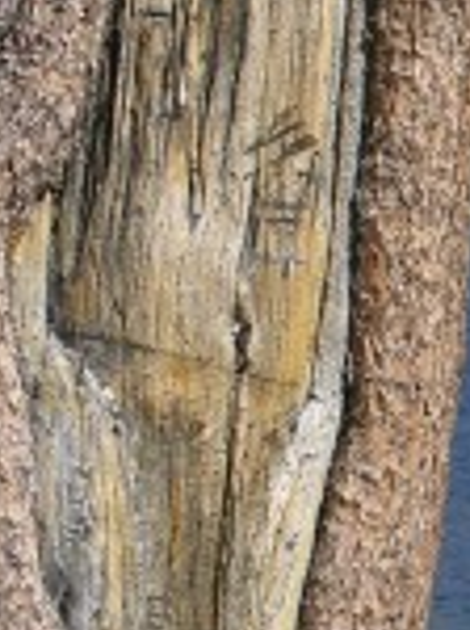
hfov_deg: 4.6
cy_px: 546
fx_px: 5773
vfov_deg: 6.2
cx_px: 592
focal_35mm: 318
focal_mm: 15.7
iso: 50
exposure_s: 1/342
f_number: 5.7
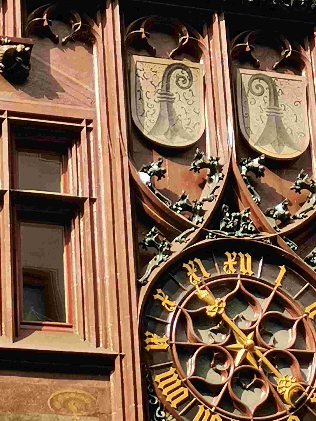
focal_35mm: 133
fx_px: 1619
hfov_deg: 11.1
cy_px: 269
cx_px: 211
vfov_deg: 14.8
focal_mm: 4.75
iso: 50
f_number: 1.8
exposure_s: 1/864
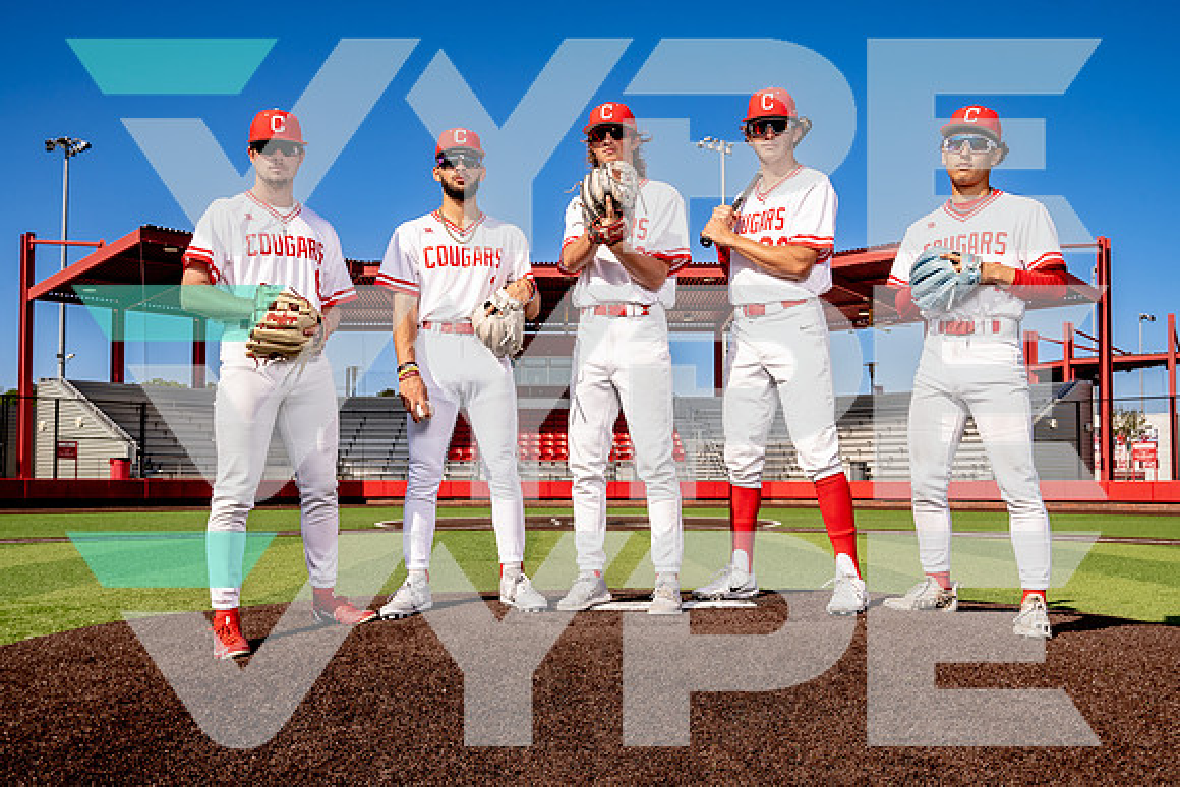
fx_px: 1095
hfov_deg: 56.6
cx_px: 561
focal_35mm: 33
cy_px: 423
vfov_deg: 39.5
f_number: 10
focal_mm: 31
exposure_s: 1/250
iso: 100
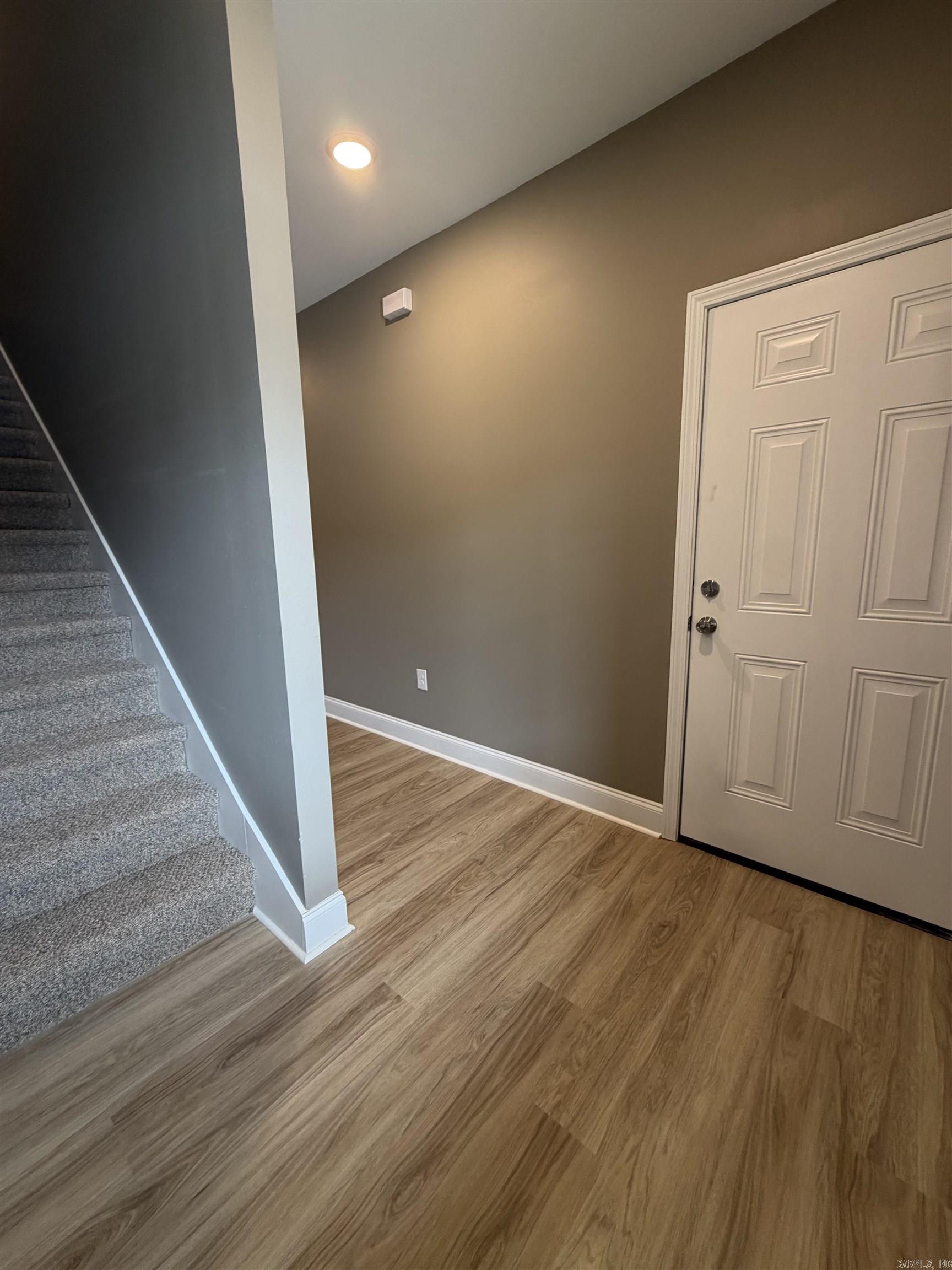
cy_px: 635
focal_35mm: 14
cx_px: 476
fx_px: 513
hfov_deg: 85.7
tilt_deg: -11.6
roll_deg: +0.6
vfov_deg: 102.1
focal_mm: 2.22
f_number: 2.2
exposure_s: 1/60
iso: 200
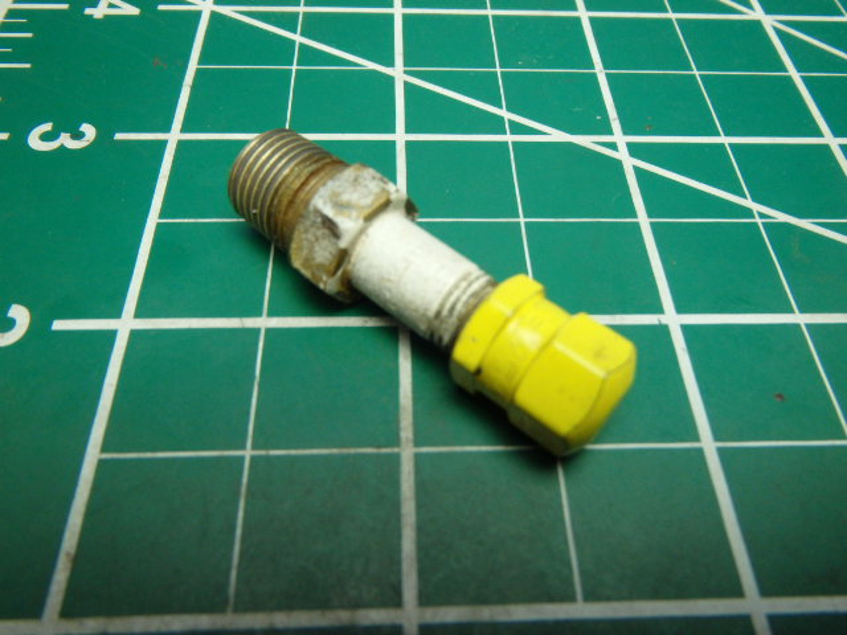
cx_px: 424
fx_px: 685
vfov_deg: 49.7
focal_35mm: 28
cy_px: 318
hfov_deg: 63.4
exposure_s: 1/30
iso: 400
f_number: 3.9
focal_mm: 5
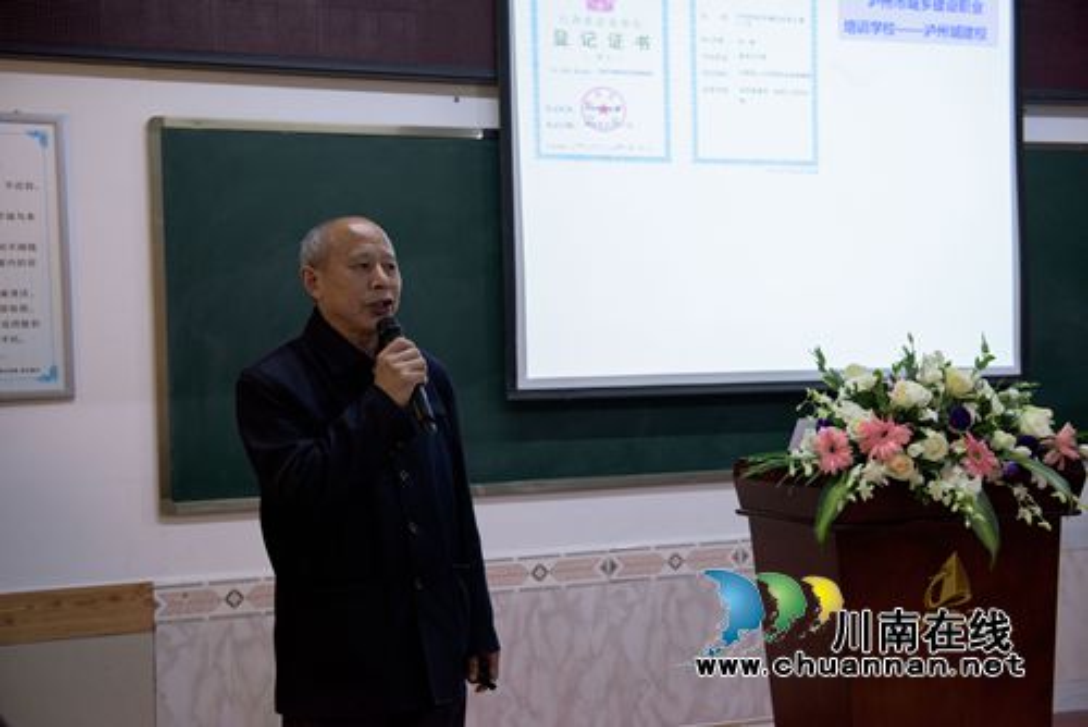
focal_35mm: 45
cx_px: 544
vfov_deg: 29.9
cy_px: 364
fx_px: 1361
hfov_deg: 43.6
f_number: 4
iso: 1000
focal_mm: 45
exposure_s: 1/80
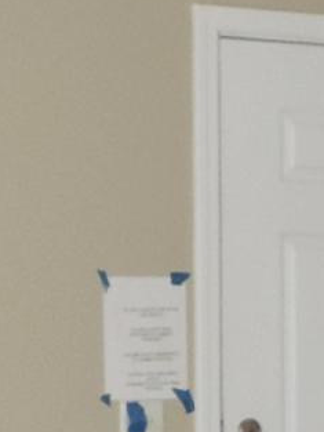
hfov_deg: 6.3
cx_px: 565
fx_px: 2868
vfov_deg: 8.5
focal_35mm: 230
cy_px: 562
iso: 140
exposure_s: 1/40
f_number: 3
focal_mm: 4.3
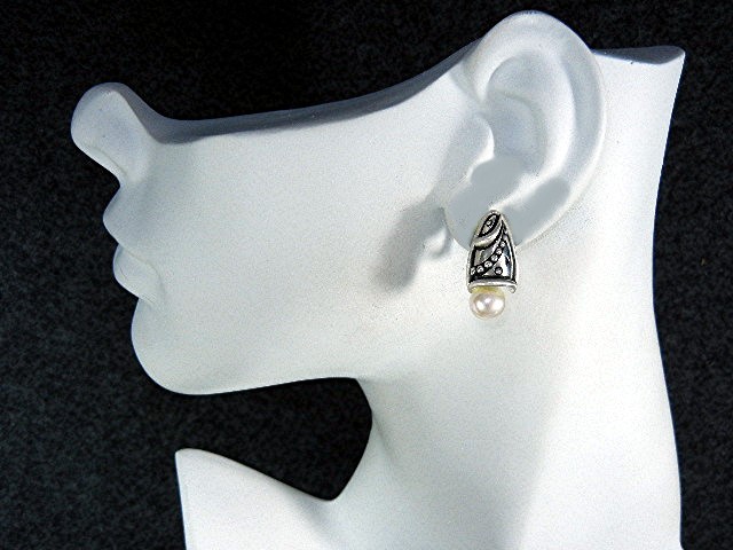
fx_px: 1249
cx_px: 366
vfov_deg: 24.8
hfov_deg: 32.7
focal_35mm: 59
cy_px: 275
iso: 160
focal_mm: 10.6
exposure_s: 1/36
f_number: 4
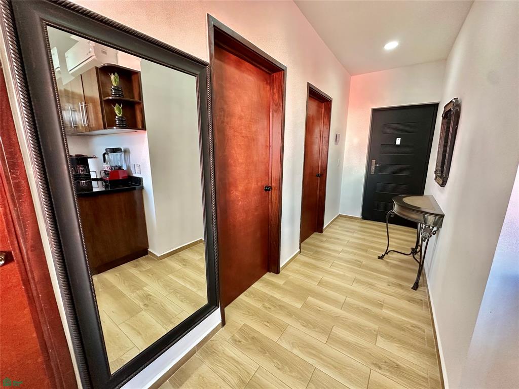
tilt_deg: -10.4
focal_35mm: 14
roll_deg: -0.2
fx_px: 210
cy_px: 194
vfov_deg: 85.7
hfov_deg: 102.1
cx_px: 260
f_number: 2.2
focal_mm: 2.22
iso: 250
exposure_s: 1/99
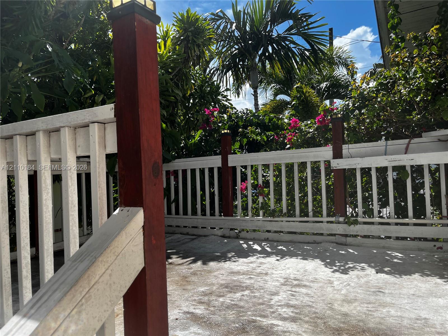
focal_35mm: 26
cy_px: 168
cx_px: 224
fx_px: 336
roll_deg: +2.4
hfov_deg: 67.3
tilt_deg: +0.2
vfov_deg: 53.1
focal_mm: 5.1
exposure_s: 1/3049
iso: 50
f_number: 1.6
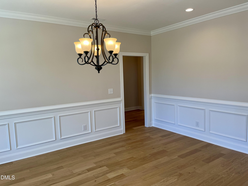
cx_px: 124
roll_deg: +1.9
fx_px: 186
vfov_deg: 53.1
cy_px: 93
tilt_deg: -5.7
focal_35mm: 26
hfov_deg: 67.3
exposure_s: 1/133
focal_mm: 5.1
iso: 40
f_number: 1.6
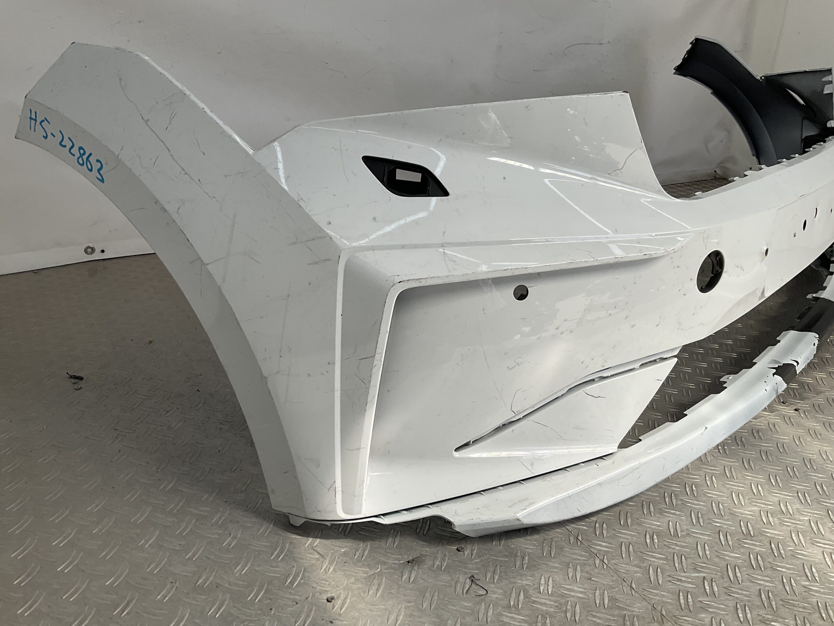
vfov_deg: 48.2
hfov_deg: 61.7
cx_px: 417
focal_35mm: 29
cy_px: 313
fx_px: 699
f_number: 1.8
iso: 16
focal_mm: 3
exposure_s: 1/770
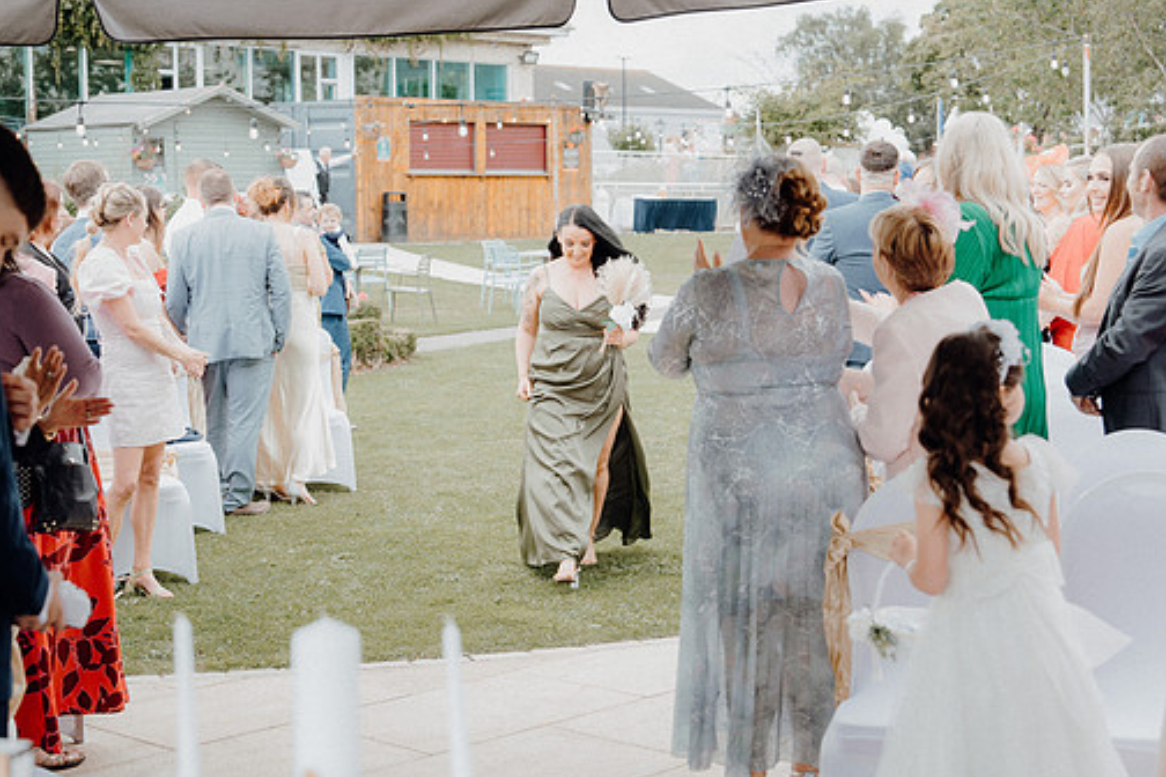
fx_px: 1976
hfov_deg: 32.9
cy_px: 360
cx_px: 548
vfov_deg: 22.3
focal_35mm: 61
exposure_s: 1/200
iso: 125
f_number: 3.5
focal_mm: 53
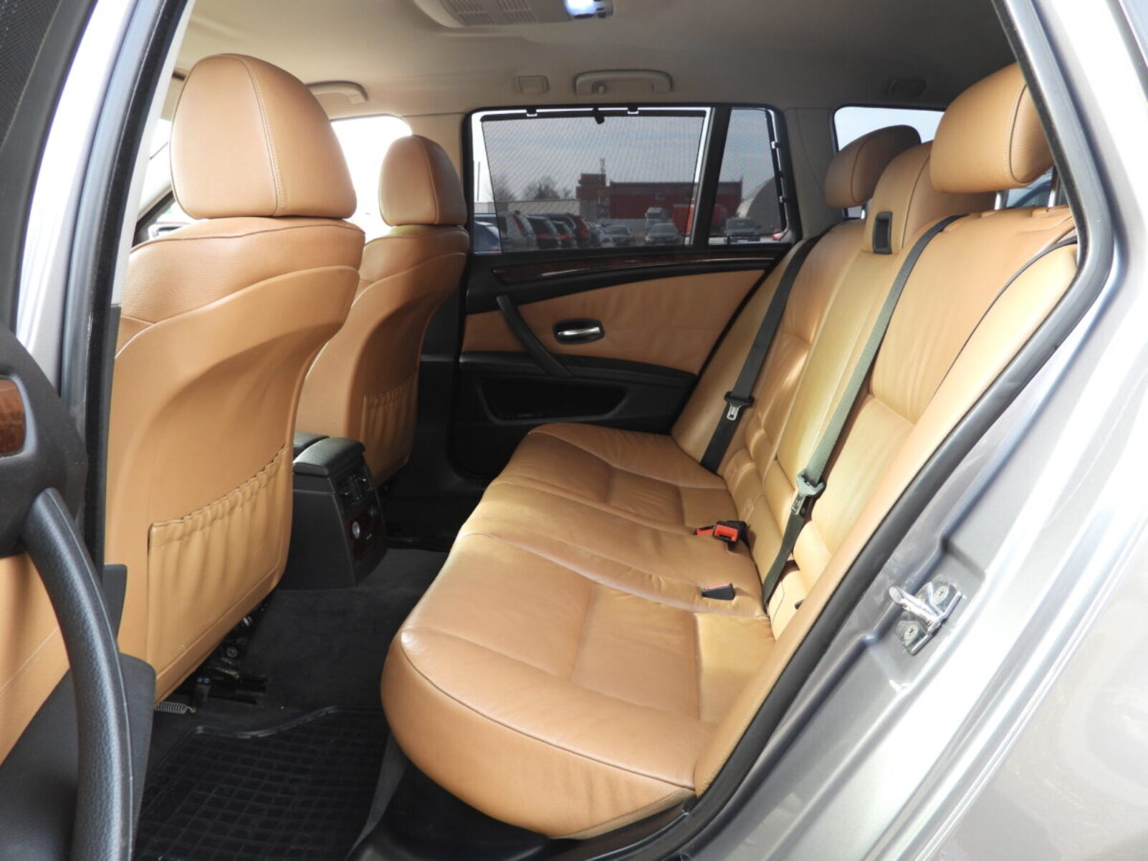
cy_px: 430
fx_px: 796
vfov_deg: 56.8
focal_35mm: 24
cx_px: 574
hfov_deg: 71.6
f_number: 2.8
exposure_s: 1/40
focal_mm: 4.3
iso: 100
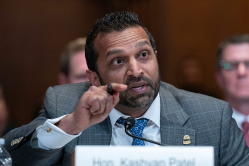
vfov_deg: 6.9
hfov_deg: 10.3
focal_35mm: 200
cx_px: 124
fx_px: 1384
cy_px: 83
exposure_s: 1/400
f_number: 3.5
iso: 2500
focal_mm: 200
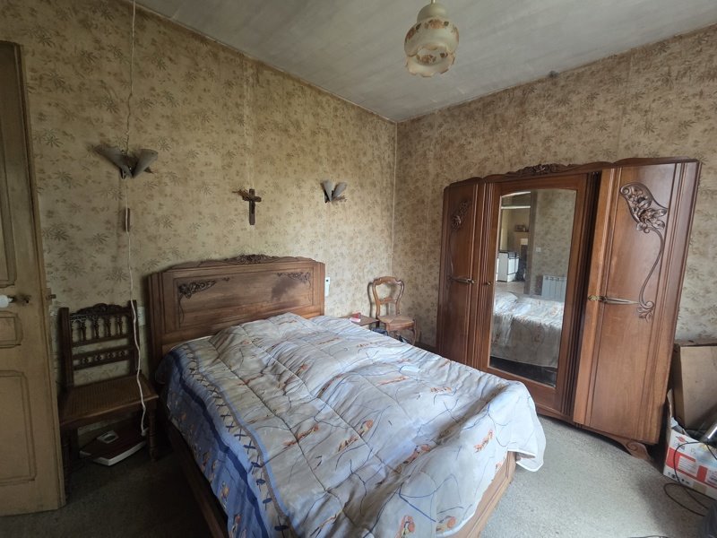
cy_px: 269
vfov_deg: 89.9
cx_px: 358
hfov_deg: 106.2
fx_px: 269
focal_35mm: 13
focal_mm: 2.2
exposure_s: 1/50
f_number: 2.2
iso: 200
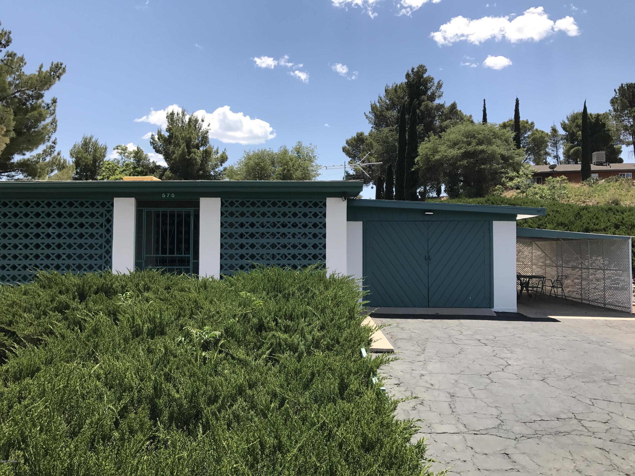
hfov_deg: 63.4
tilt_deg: +1.2
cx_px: 318
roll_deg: -0.3
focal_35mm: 28
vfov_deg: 49.7
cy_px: 238
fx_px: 514
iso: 20
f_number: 1.8
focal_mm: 3.99
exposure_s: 1/2227
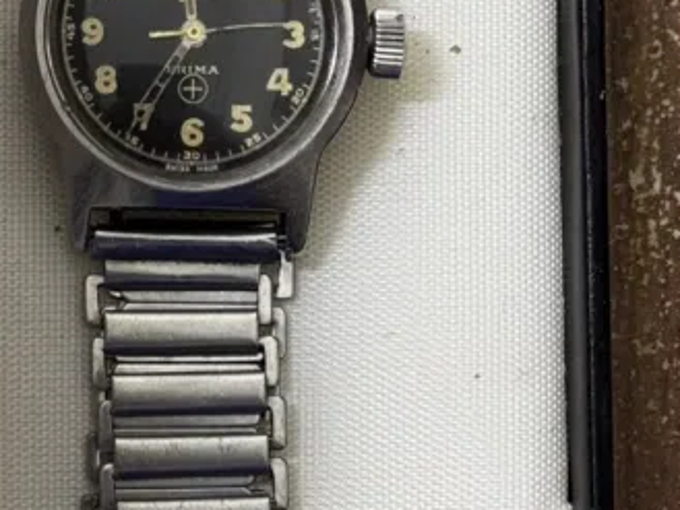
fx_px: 1415
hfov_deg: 26.7
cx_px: 174
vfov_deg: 20.2
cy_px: 407
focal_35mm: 72
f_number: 1.78
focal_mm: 6.76
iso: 80
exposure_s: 1/50
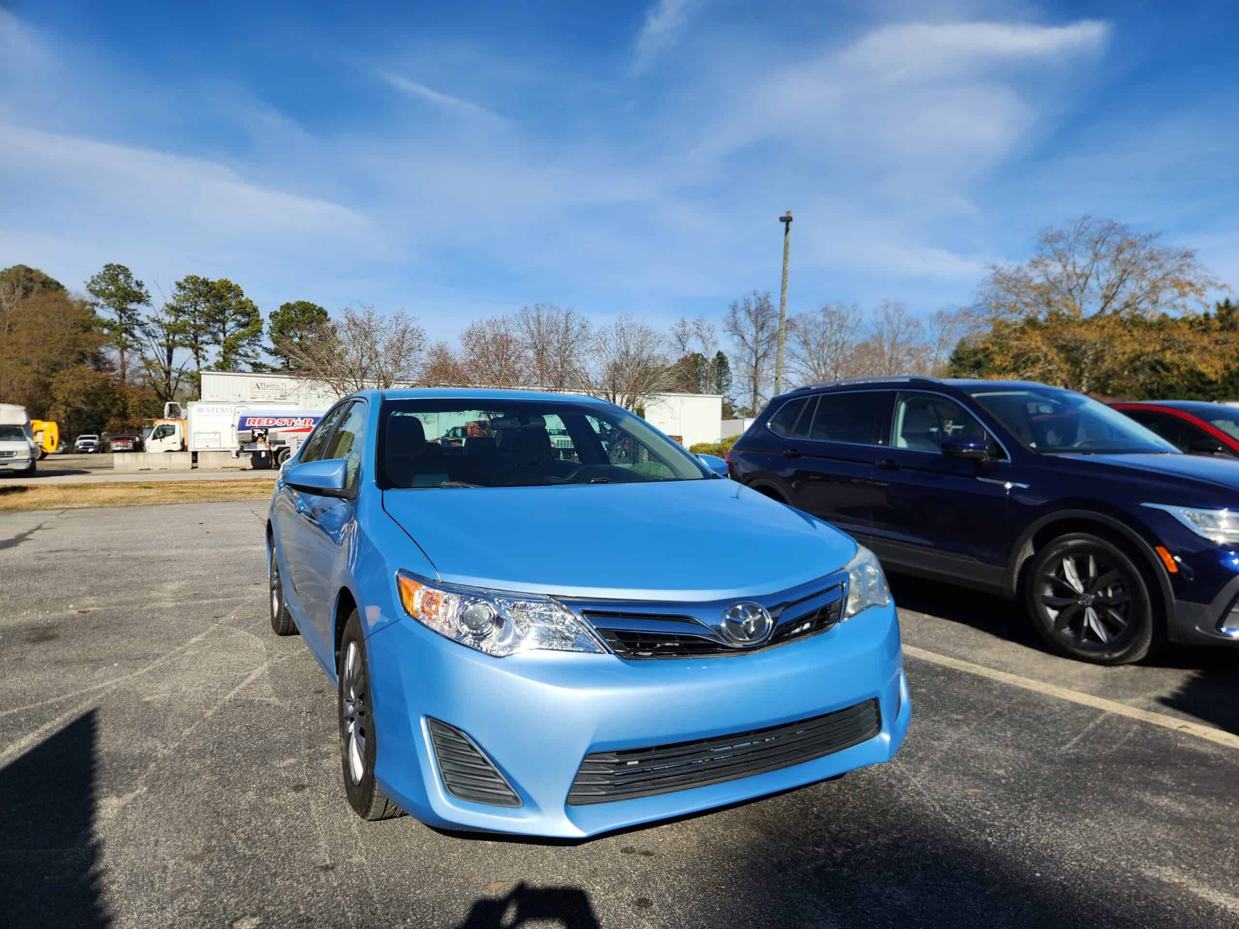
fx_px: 823
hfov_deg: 73.9
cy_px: 464
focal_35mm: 23
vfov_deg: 58.9
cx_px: 620
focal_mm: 5.4
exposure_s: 1/2198
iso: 20
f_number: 1.8
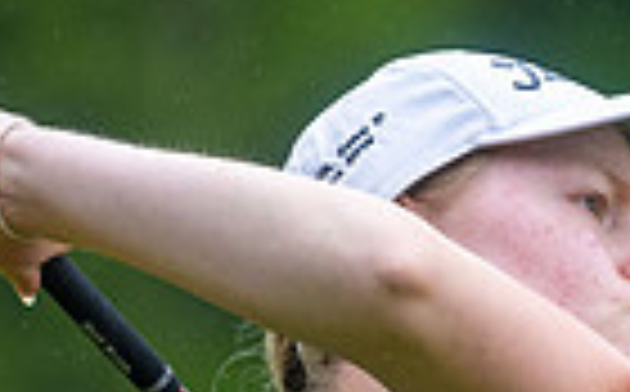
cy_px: 762
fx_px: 26622
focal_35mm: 1553
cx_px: 338
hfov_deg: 1.4
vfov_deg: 0.8
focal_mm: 300
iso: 320
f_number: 4
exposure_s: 1/640
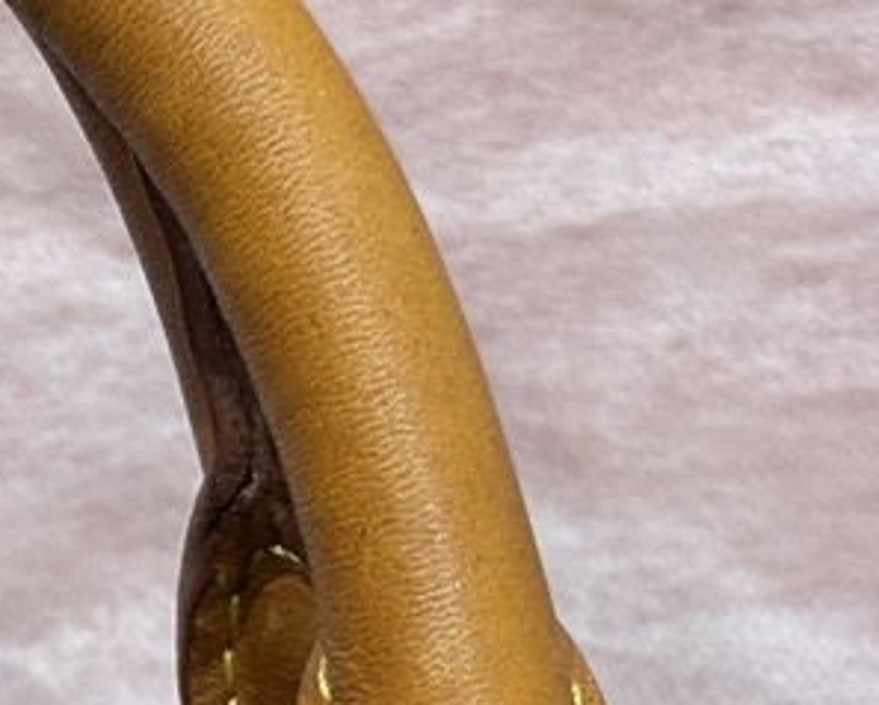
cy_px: 883
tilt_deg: -30.4
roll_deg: +3.6
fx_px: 5337
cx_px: -636
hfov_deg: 9.1
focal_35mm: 205
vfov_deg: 7.5
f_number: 1.6
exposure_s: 1/40
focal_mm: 5.96
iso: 200
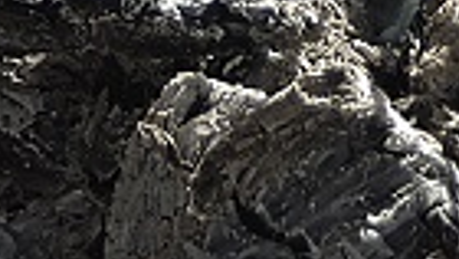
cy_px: -803
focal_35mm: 780
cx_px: -669
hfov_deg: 2.7
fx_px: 9501
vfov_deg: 1.5
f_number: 4.1
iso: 100
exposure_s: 1/400
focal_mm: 17.8
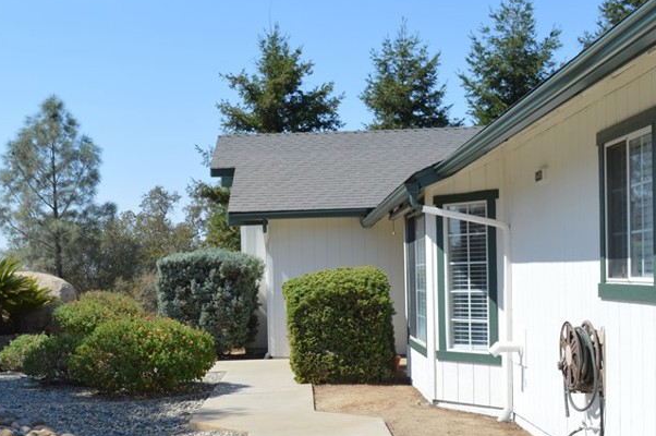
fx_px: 928
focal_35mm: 51
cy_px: 304
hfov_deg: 38.3
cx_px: 203
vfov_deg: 26.2
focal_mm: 20
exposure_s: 1/250
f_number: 8
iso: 100
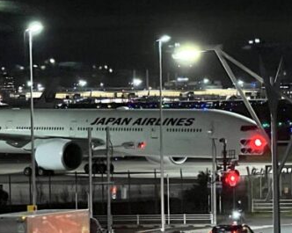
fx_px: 2003
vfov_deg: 6.7
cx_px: 82
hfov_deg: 8.3
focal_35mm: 232
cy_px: 118
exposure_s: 1/20
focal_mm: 9
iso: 2000
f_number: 2.8
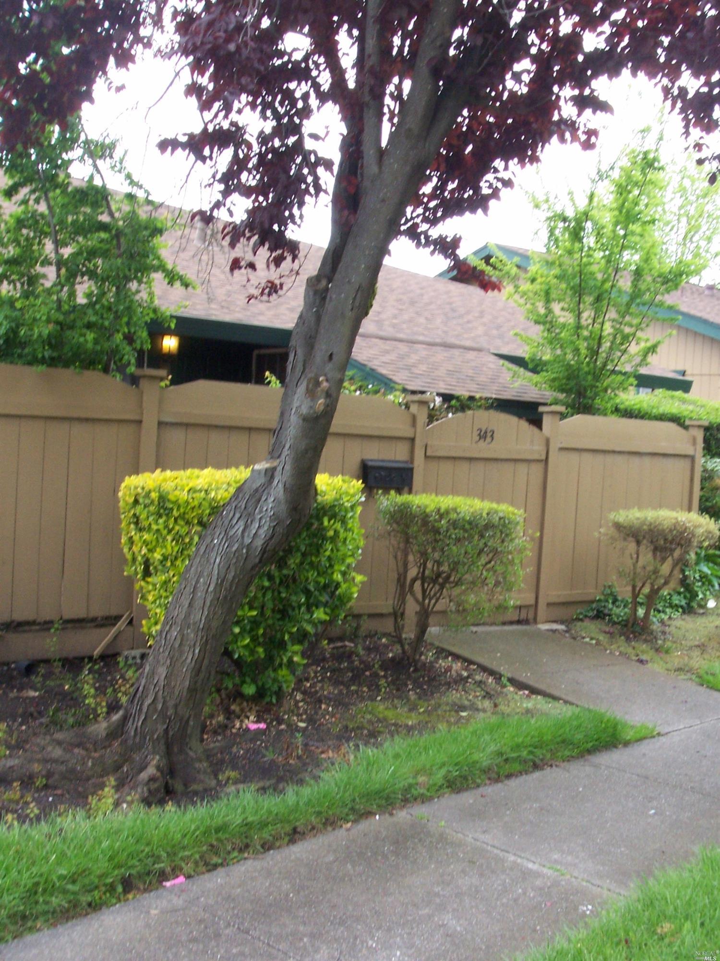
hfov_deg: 36.8
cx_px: 360
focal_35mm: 39
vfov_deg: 47.9
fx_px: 1082
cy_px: 480
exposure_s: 1/60
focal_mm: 6.4
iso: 200
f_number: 3.9
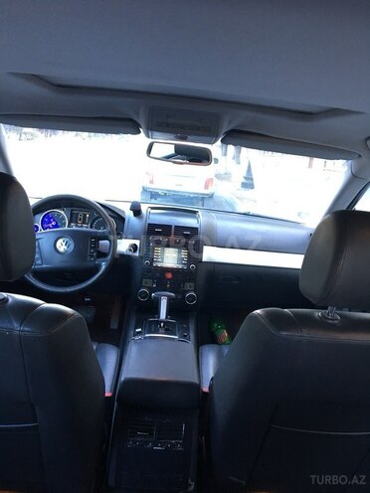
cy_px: 246
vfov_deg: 61.7
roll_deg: -4.3
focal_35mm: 29
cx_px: 185
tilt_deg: -13.0
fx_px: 413
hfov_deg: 48.2
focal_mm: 4.15
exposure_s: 1/33
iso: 125
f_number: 2.2
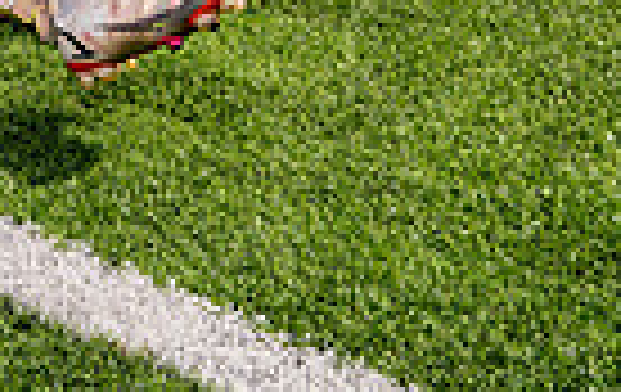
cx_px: 76
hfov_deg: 19.3
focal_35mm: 106
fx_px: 1798
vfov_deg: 10.4
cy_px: -613
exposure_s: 1/250
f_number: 8
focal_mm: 32
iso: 100
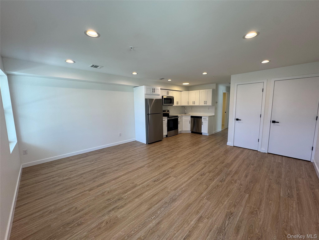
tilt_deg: -6.6
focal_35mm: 14
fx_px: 129
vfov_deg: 85.7
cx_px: 160
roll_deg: -0.6
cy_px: 120
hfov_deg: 102.1
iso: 64
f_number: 2.2
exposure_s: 1/120
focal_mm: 2.22
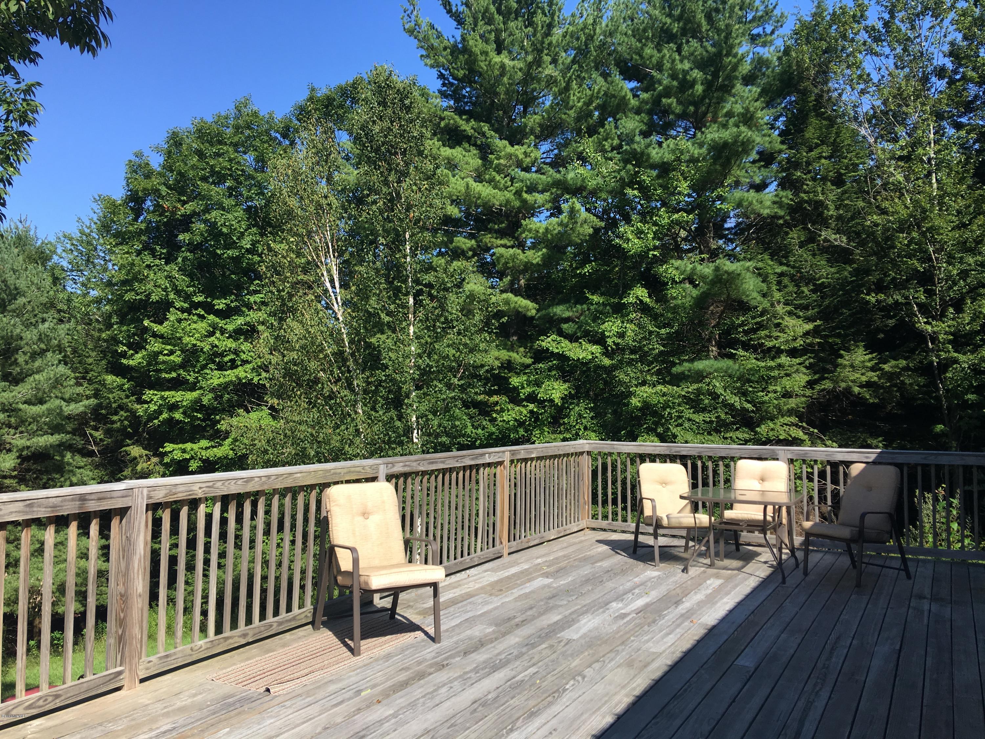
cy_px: 370
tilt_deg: +4.1
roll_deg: +0.3
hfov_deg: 61.7
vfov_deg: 48.2
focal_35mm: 29
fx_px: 825
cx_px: 492
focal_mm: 4.15
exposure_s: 1/836
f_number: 2.2
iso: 25
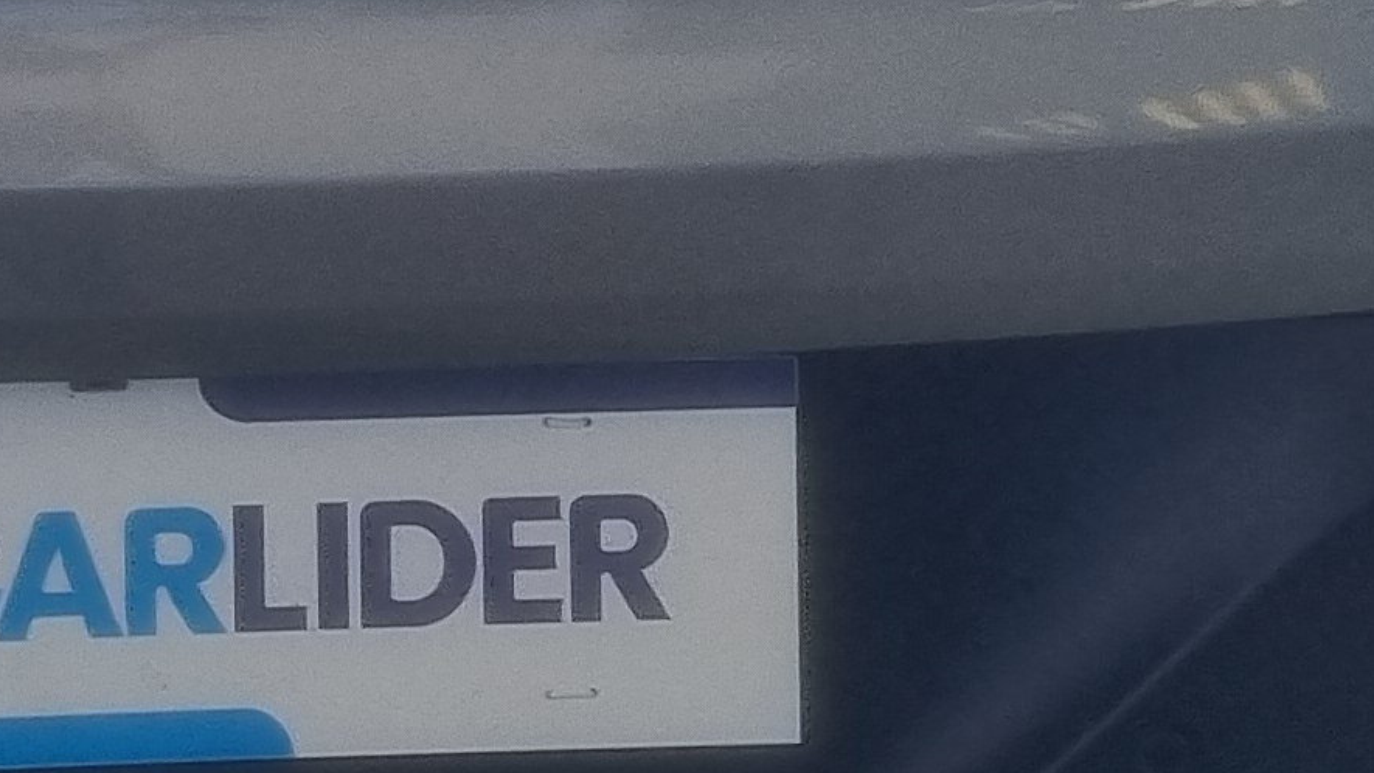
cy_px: -658
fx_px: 4664
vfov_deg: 9.0
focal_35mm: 128
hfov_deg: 16.5
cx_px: 127
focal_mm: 5.4
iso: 50
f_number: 1.8
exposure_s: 1/423
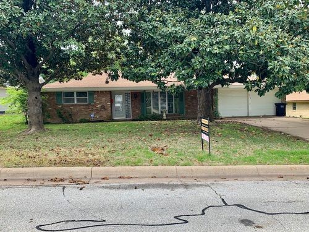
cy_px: 116
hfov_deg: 67.3
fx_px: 232
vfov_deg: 53.1
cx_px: 154
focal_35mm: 26
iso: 25
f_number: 1.8
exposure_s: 1/651
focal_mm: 4.25
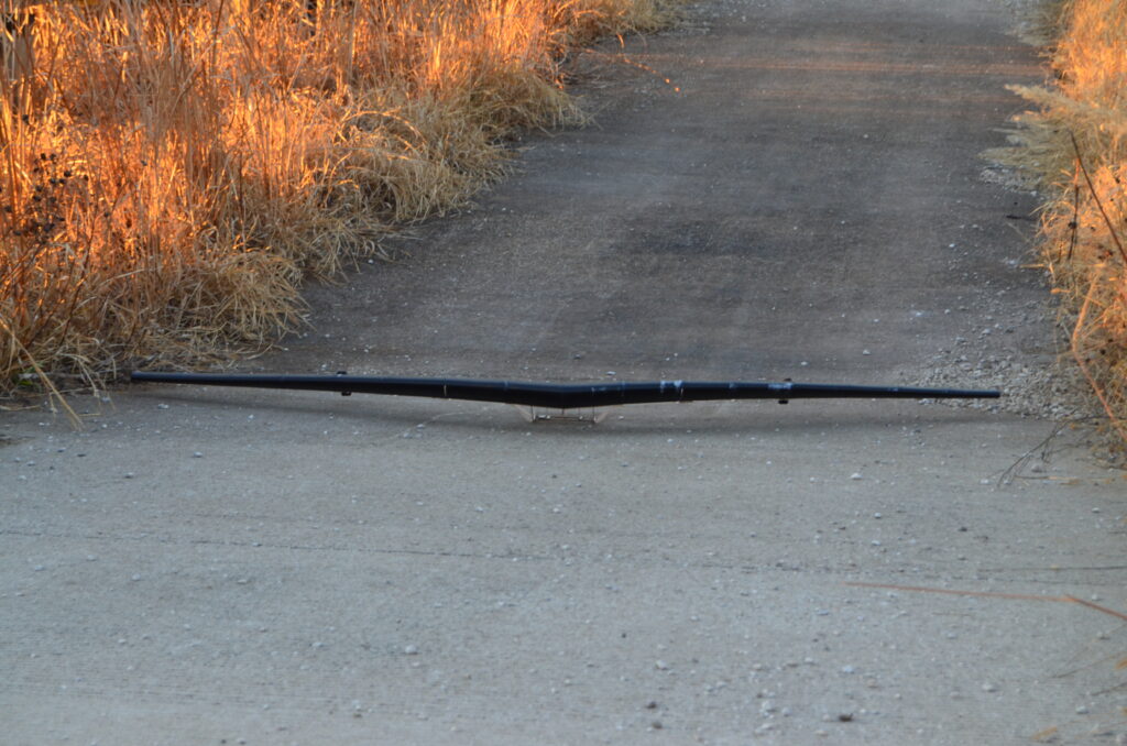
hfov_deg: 27.0
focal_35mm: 75
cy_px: 373
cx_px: 564
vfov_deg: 18.1
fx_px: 2343
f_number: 8
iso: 400
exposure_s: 1/80
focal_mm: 50
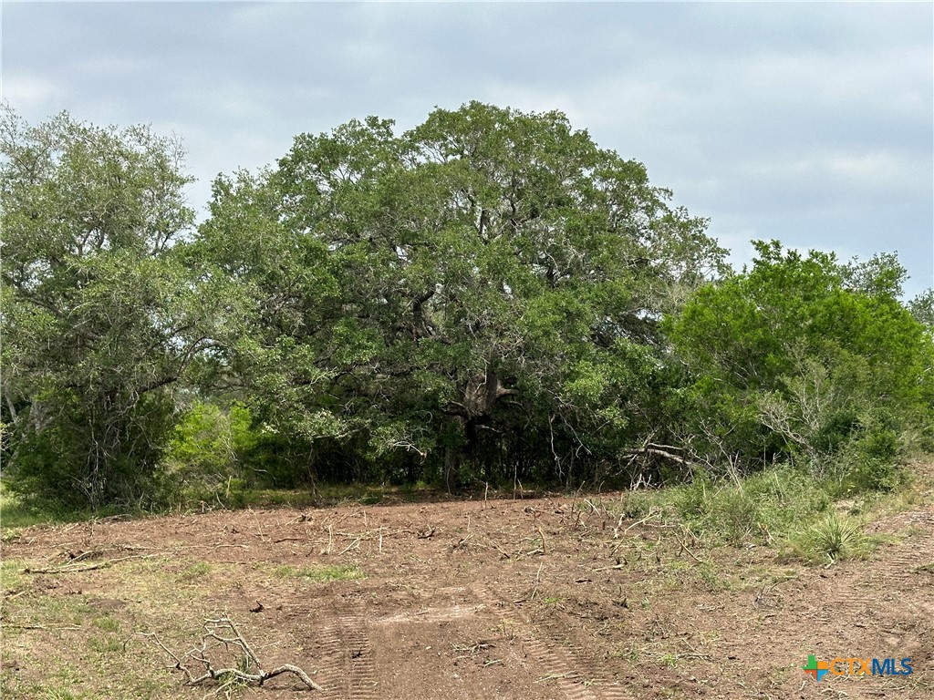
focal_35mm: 48
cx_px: 467
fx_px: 1295
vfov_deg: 30.3
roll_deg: -3.1
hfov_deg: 39.7
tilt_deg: +2.8
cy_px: 350
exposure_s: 1/3597
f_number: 1.78
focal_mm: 6.86
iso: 64
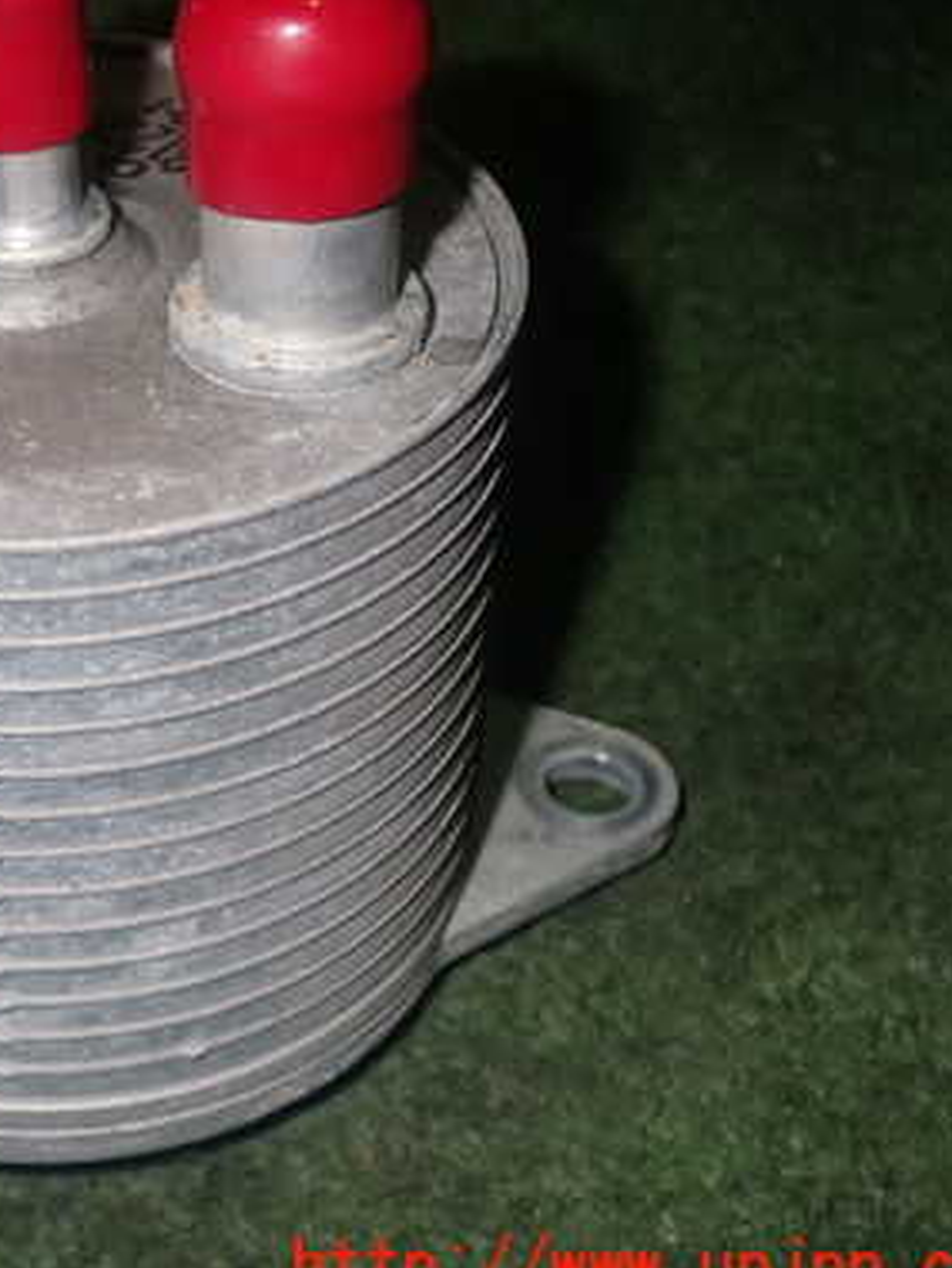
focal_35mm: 65
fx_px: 2381
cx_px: 44
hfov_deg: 21.9
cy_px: 557
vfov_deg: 29.8
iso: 250
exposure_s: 1/40
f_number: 8
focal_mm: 7.31
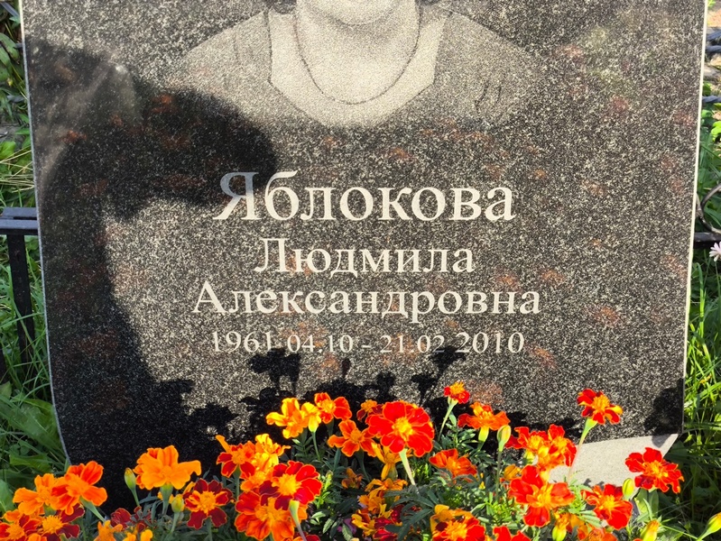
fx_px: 1042
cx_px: 360
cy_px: 270
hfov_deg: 38.2
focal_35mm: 50
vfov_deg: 29.1
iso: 50
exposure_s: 1/400
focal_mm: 4.71
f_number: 1.7
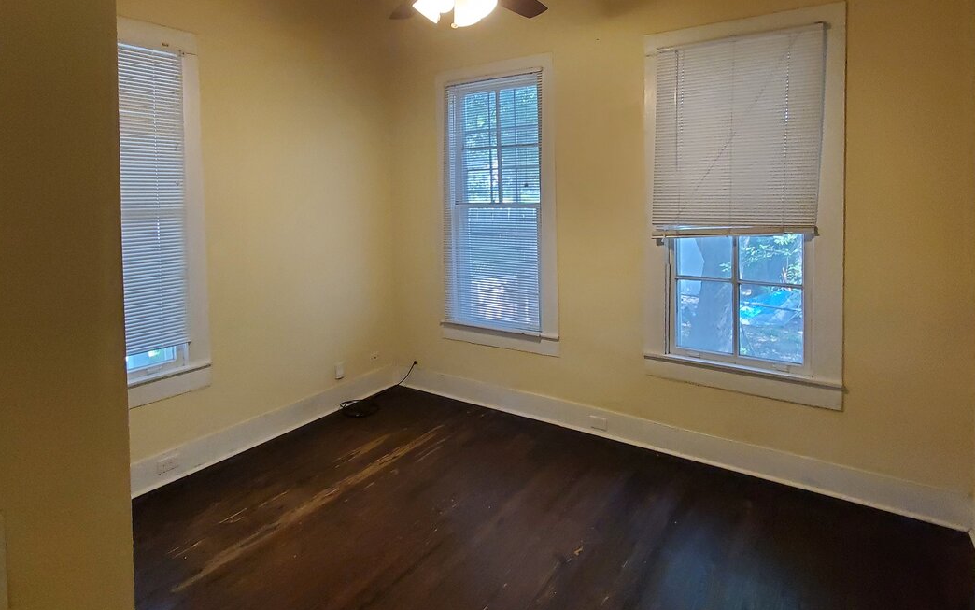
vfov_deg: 60.9
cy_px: 209
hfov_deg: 88.0
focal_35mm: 19
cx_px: 501
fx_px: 505
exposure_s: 1/60
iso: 500
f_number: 2.2
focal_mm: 1.8
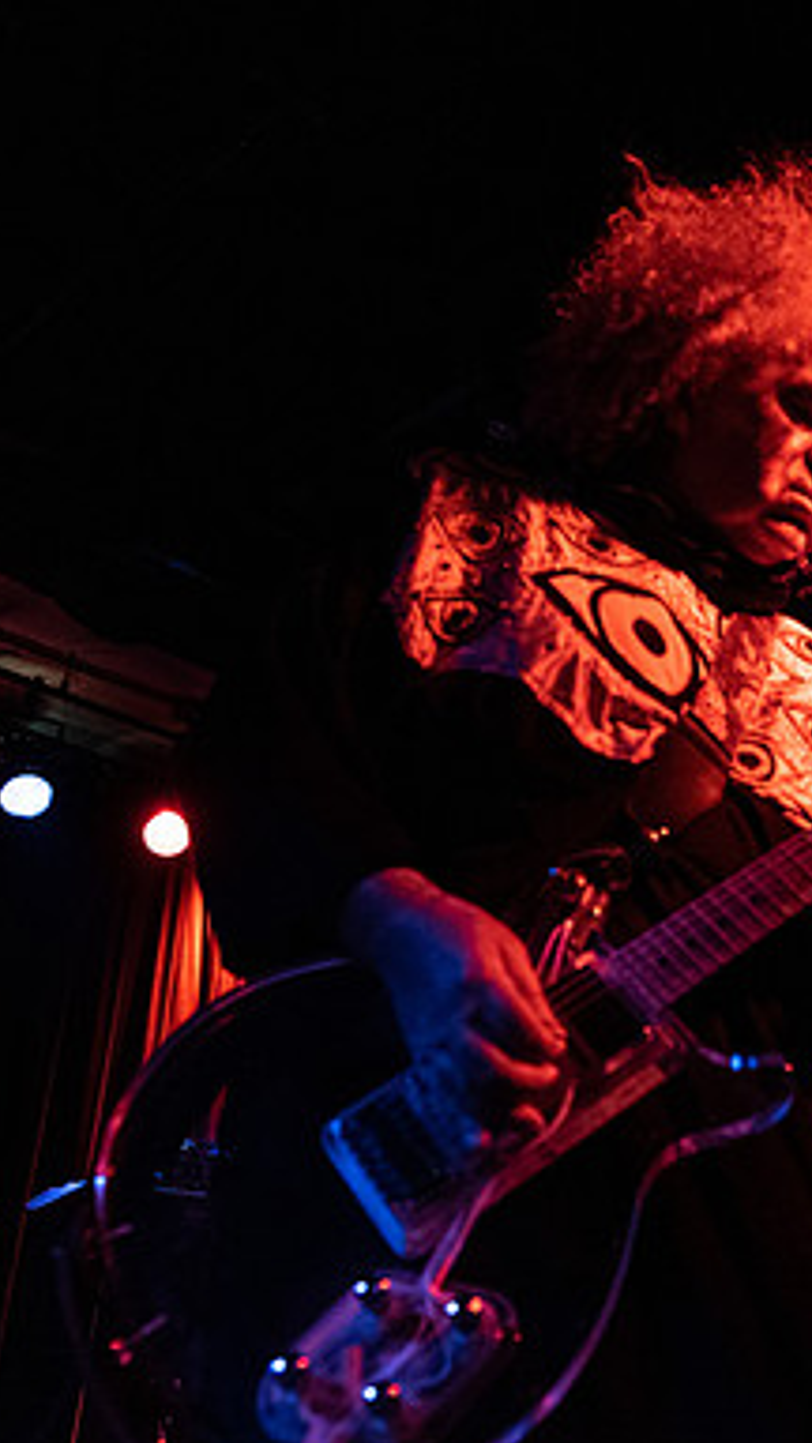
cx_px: 699
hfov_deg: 30.1
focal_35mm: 38
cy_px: 723
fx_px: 1455
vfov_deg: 52.8
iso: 3200
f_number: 3.2
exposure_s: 1/250
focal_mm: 24
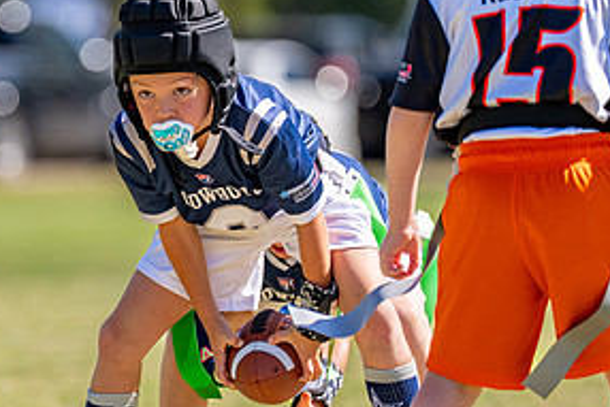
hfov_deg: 4.0
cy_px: 144
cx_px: 121
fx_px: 8646
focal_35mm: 510
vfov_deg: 2.7
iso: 160
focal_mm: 200
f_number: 2.8
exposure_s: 1/3200
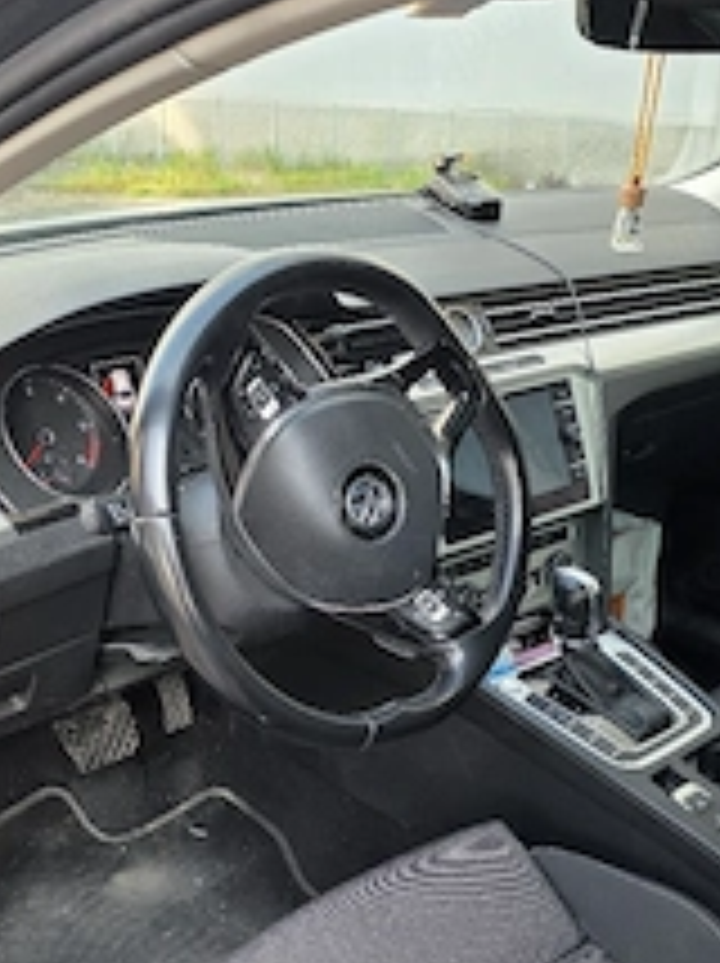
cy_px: 711
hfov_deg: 33.5
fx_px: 1195
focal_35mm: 43
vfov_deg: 42.7
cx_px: 328
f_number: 1.7
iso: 80
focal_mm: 6.25
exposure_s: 1/182
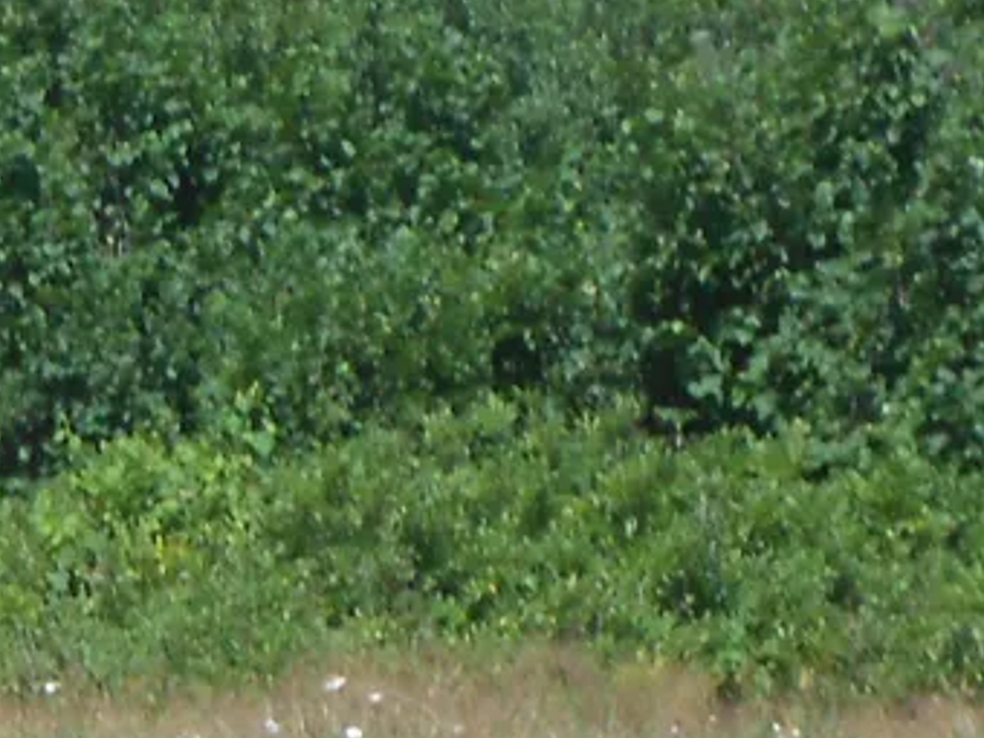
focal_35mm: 356
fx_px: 10120
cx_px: -1629
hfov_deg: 5.3
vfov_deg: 4.2
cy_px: 605
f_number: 5.6
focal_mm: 11.3
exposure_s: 1/320
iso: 80
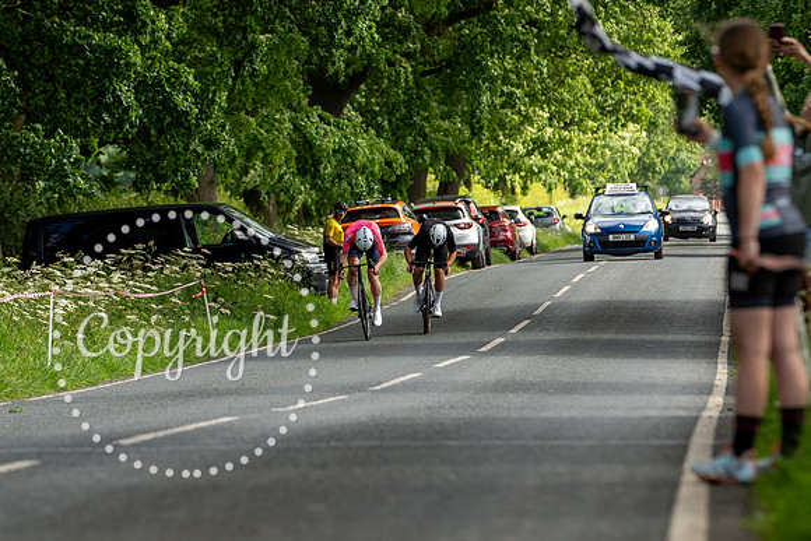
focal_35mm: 243
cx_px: 367
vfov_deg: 5.7
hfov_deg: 8.5
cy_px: 204
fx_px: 5469
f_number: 4
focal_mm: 155
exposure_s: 1/1000
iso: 250
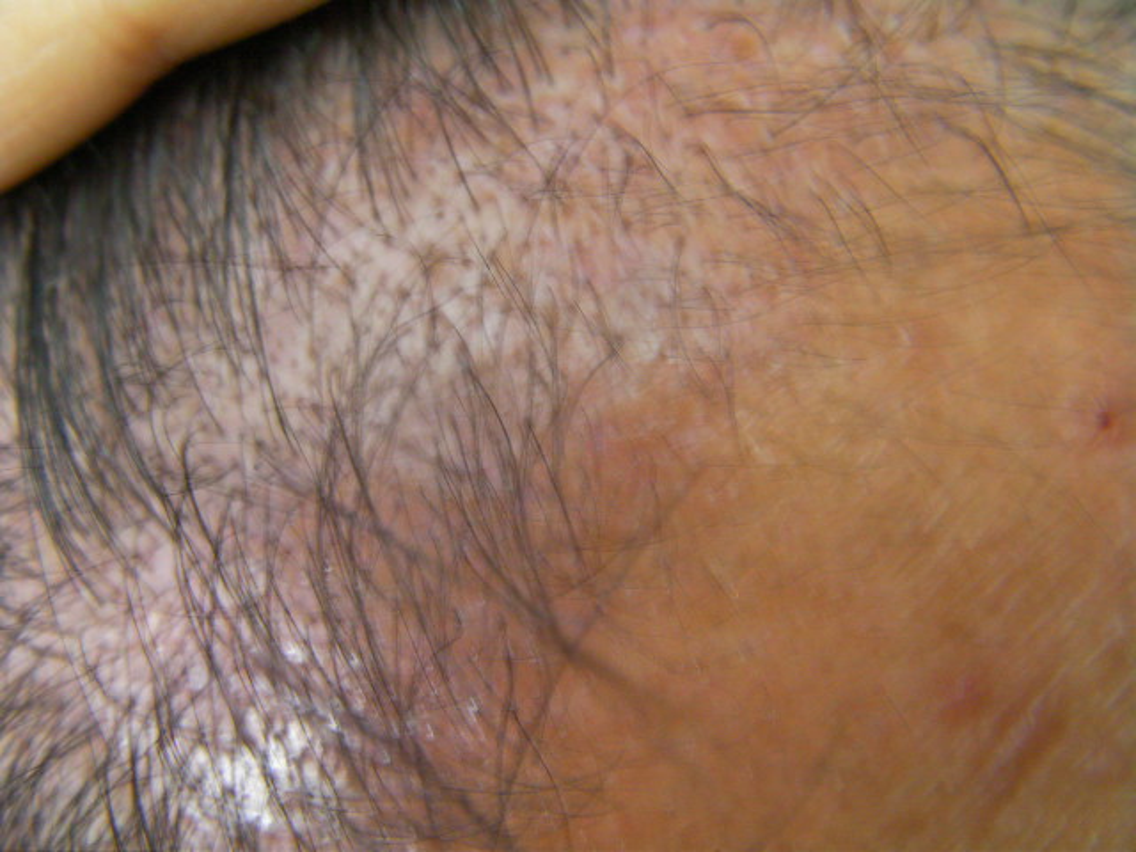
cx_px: 568
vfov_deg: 37.7
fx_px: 1247
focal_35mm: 38
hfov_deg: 49.0
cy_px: 426
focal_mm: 6.8
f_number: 3.5
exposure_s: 1/11.6
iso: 200
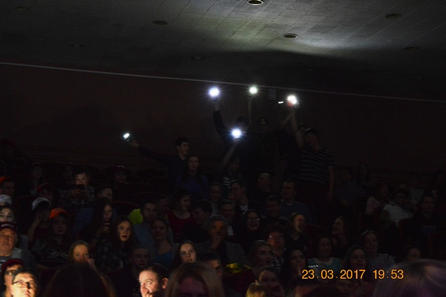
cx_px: 223
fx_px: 1021
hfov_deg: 24.6
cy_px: 148
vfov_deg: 16.5
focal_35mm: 82
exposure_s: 1/20
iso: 3200
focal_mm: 55
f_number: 5.6
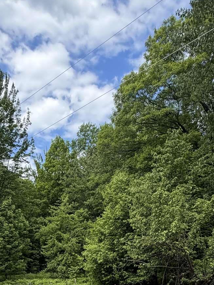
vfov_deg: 40.8
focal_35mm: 37
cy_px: 310
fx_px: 305
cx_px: 63
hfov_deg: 38.0
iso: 40
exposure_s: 1/658
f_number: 2.2
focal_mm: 2.22
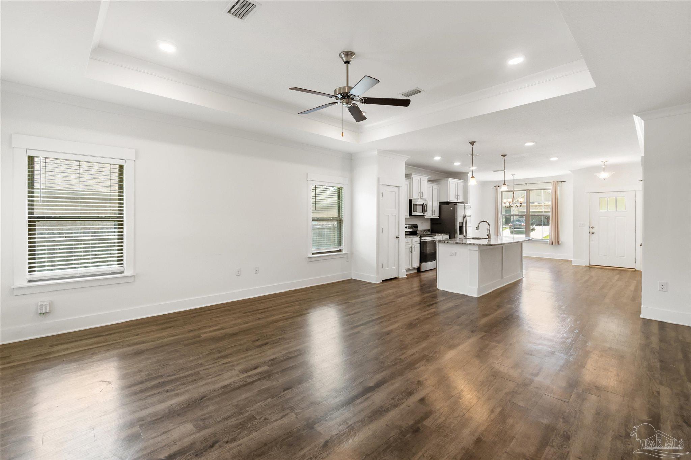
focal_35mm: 15
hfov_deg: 100.4
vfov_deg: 77.3
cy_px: 230
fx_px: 288
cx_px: 346
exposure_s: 1/10
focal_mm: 10
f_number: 9
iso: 320
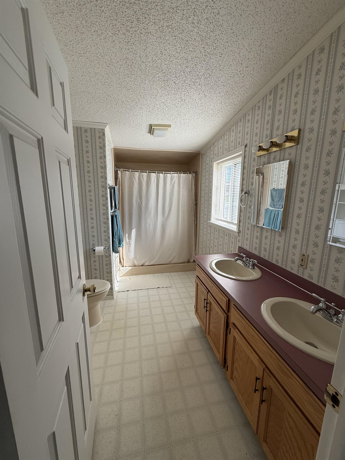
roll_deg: -1.5
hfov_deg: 85.7
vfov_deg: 102.1
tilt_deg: -11.5
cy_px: 230
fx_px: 186
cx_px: 172
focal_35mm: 14
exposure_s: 1/159
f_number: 2.2
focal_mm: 2.22
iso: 64
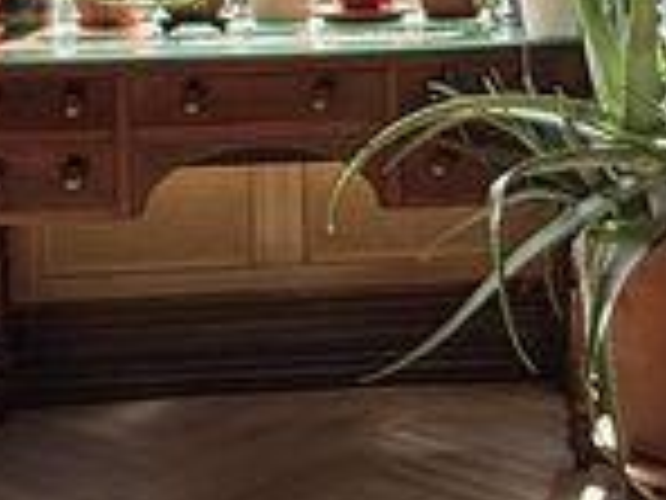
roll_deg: +0.3
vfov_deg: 14.6
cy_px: -135
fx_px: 1866
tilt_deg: -1.1
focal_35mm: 97
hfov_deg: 19.8
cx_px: 616
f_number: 2.2
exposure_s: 1/164
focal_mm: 2.22
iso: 64
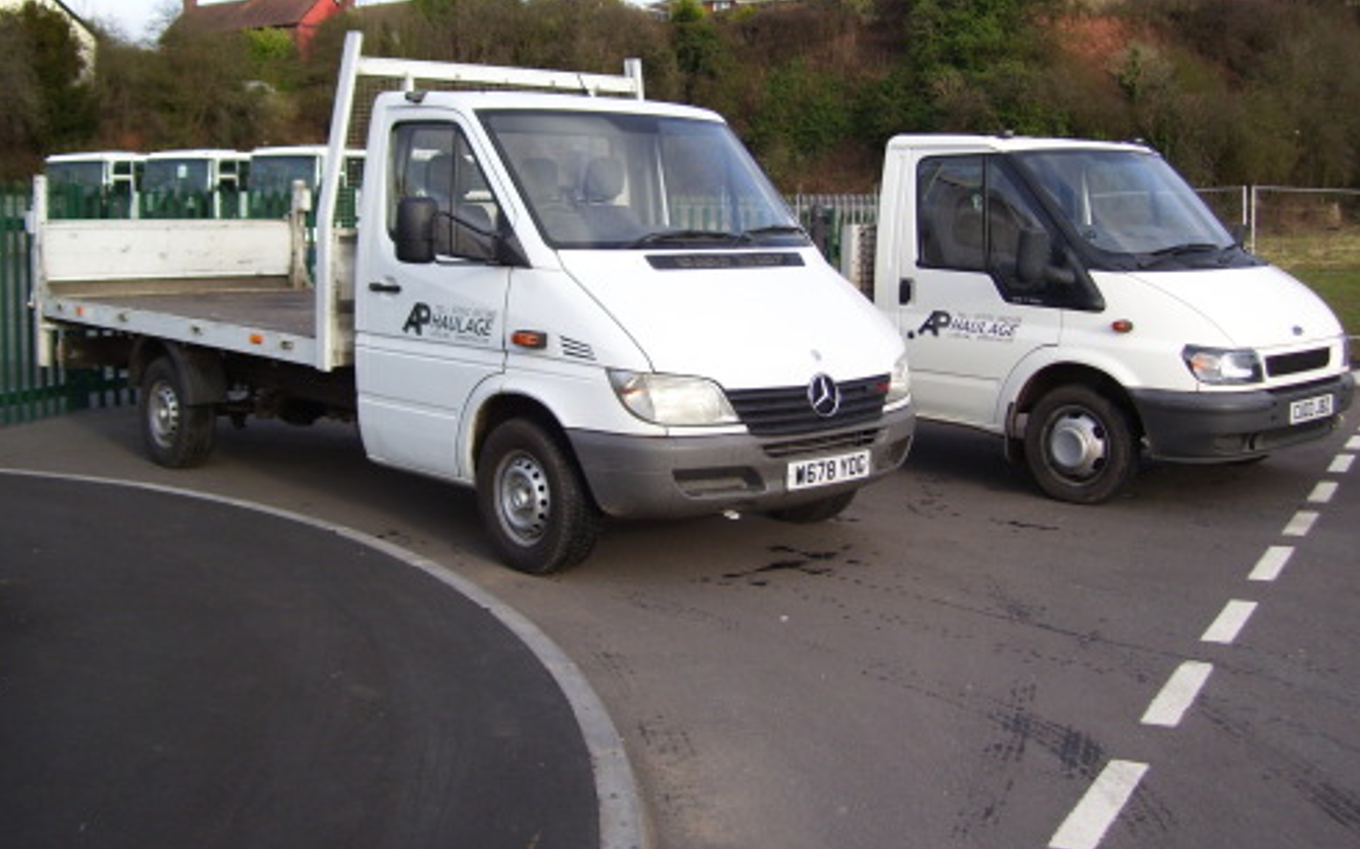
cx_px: 677
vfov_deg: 31.1
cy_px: 341
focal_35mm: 41
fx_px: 1519
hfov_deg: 48.2
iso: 80
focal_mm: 6
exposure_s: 1/500
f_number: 2.7
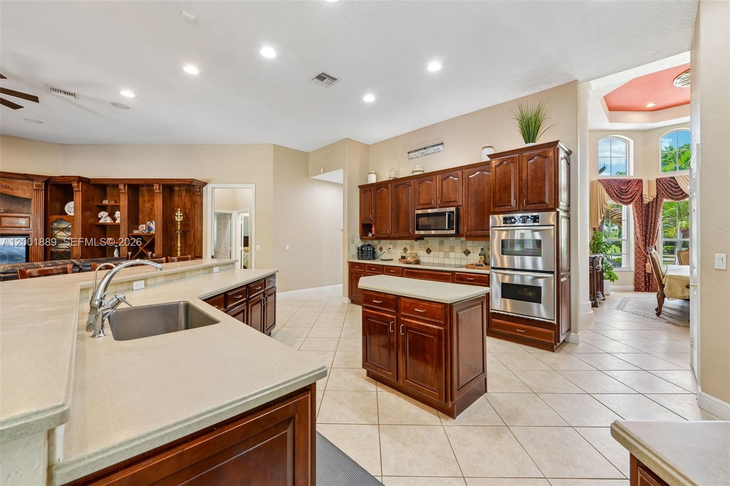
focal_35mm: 14
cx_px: 365
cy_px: 243
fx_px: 284
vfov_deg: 81.2
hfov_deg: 104.3
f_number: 9
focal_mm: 14
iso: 200
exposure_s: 1/4
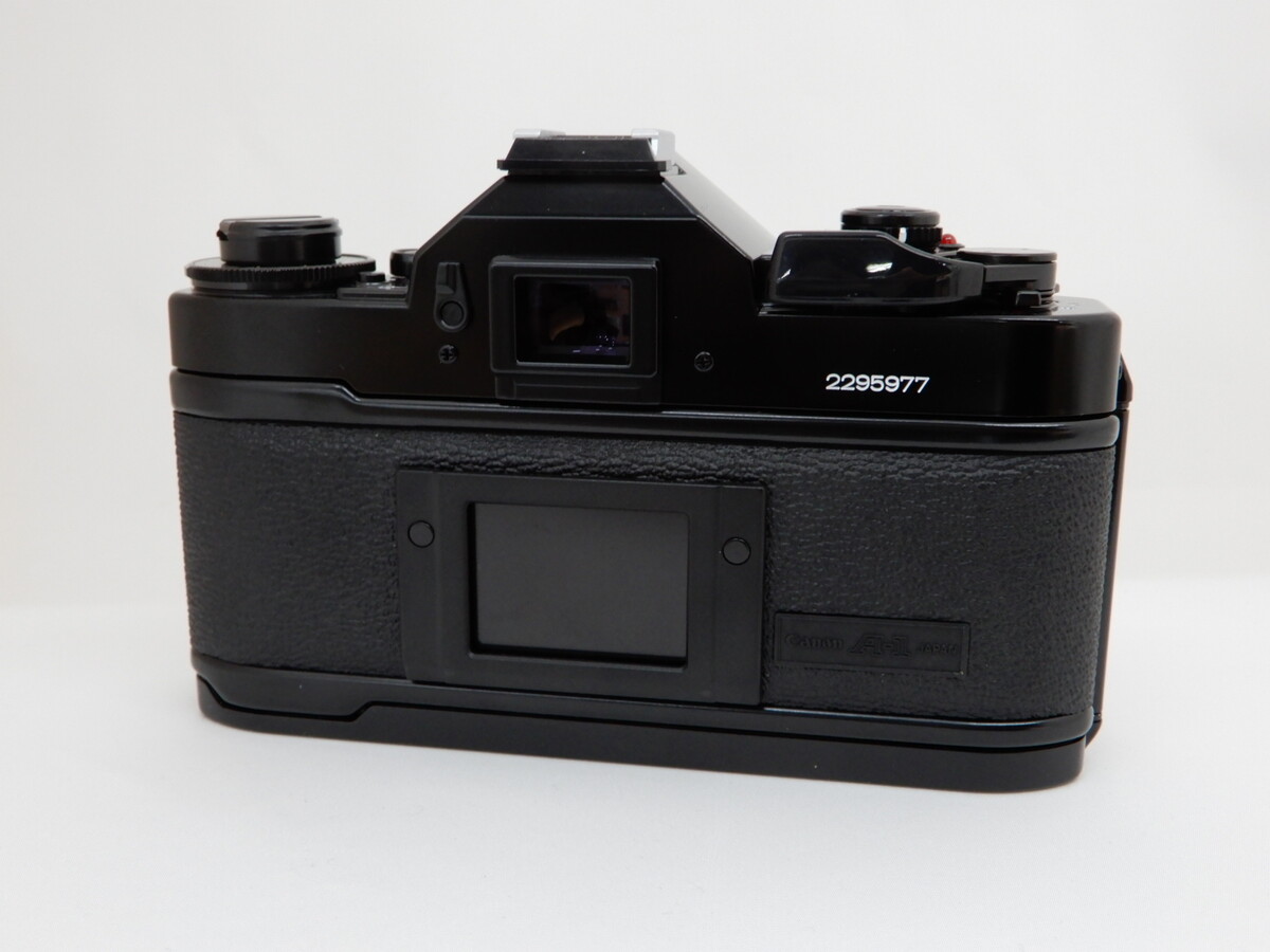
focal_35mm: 38
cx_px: 635
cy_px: 476
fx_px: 1394
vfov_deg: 37.7
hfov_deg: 49.0
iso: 320
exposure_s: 1/30
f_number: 4
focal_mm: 6.8
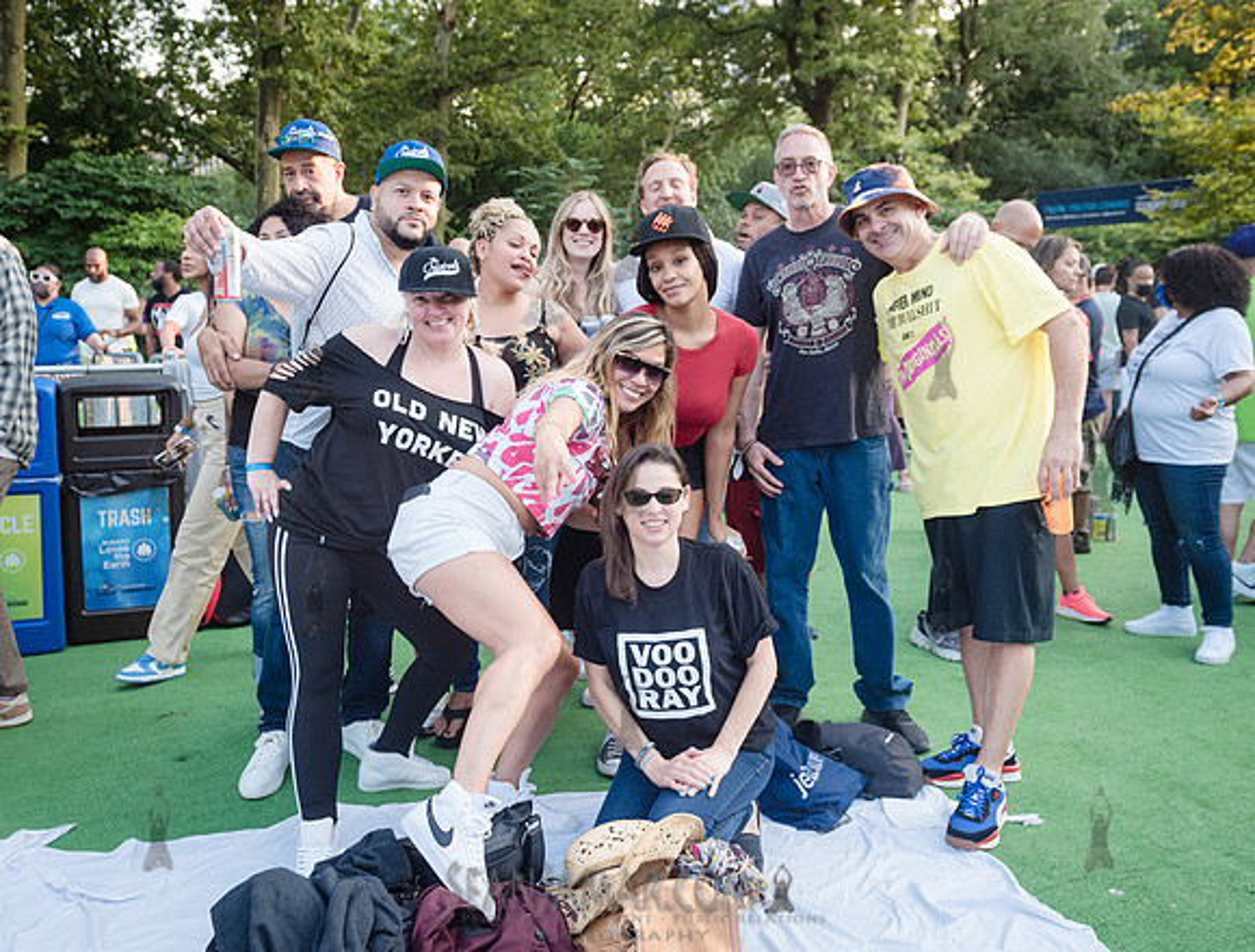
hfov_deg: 57.7
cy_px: 421
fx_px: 1135
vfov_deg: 45.4
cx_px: 549
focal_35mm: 31
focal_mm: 24
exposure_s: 1/250
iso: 500
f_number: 4
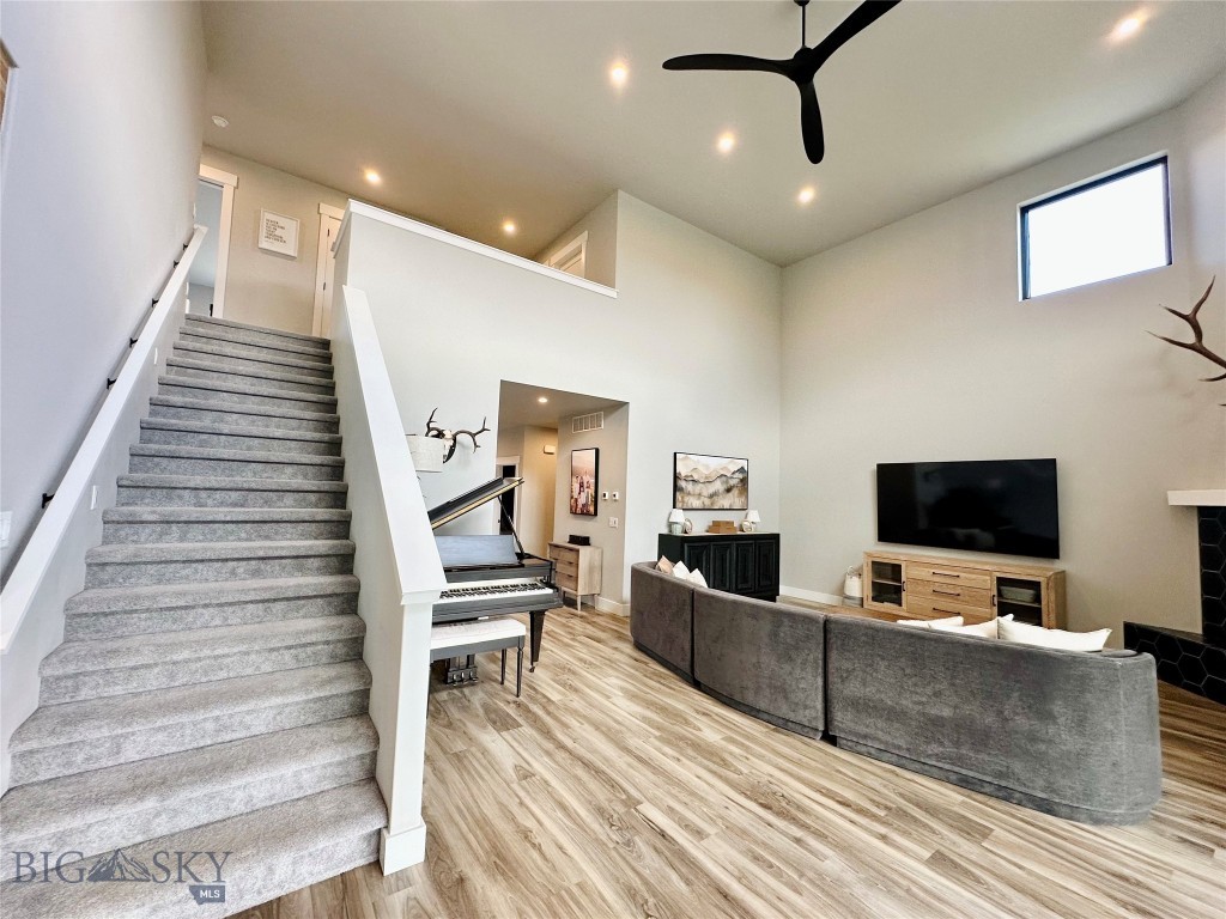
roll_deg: -2.2
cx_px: 613
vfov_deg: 85.7
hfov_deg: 102.1
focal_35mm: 14
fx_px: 496
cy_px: 460
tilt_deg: +4.0
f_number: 2.2
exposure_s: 1/120
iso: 160
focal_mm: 2.22
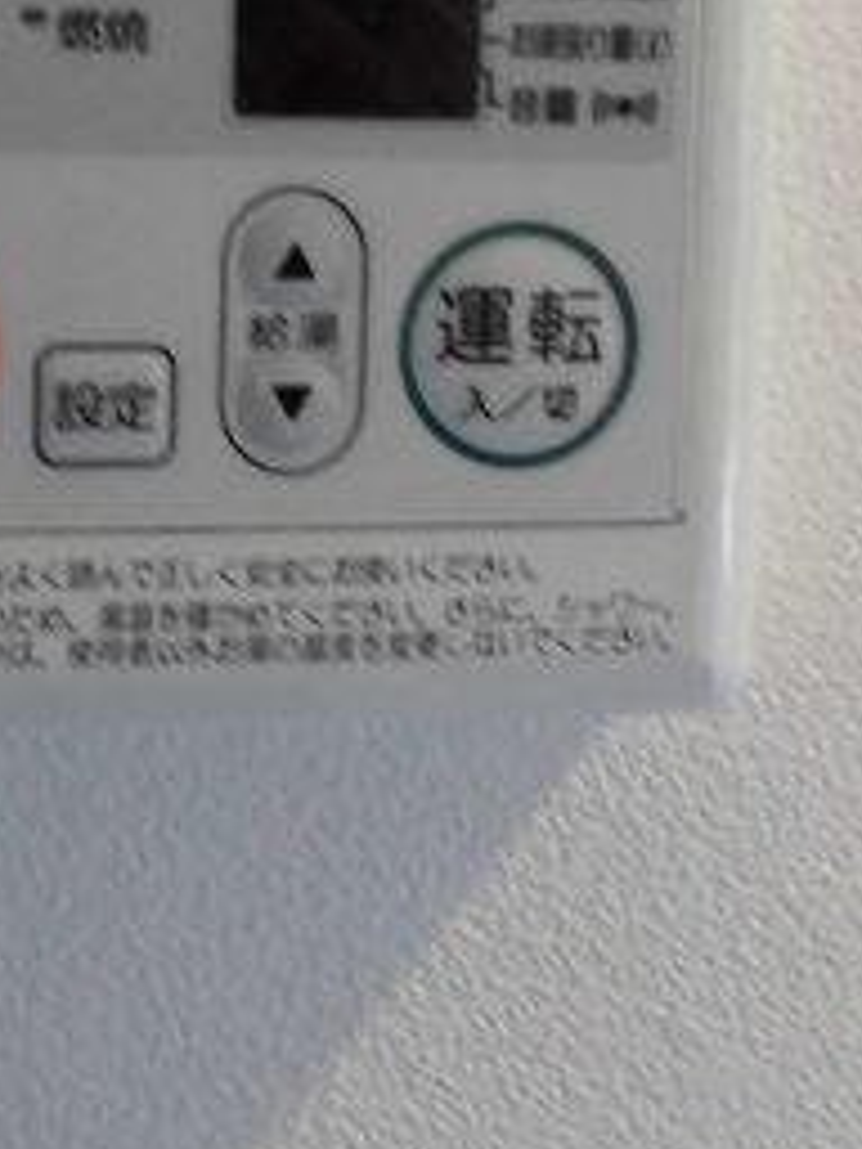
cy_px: 278
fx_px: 2158
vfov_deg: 29.3
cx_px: 180
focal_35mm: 65
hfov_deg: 22.3
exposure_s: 1/50
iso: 400
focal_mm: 4.6
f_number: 3.5
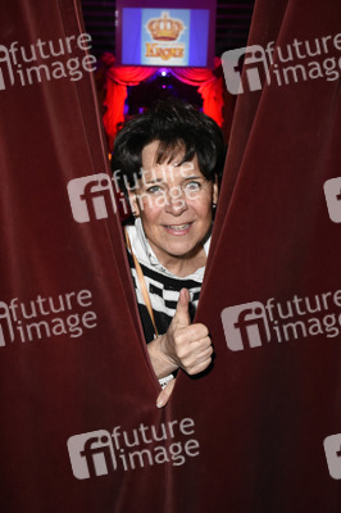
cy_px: 256
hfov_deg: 28.0
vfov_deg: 41.1
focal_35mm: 48
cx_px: 170
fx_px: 683
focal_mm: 32
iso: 3200
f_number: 6.3
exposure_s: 1/60
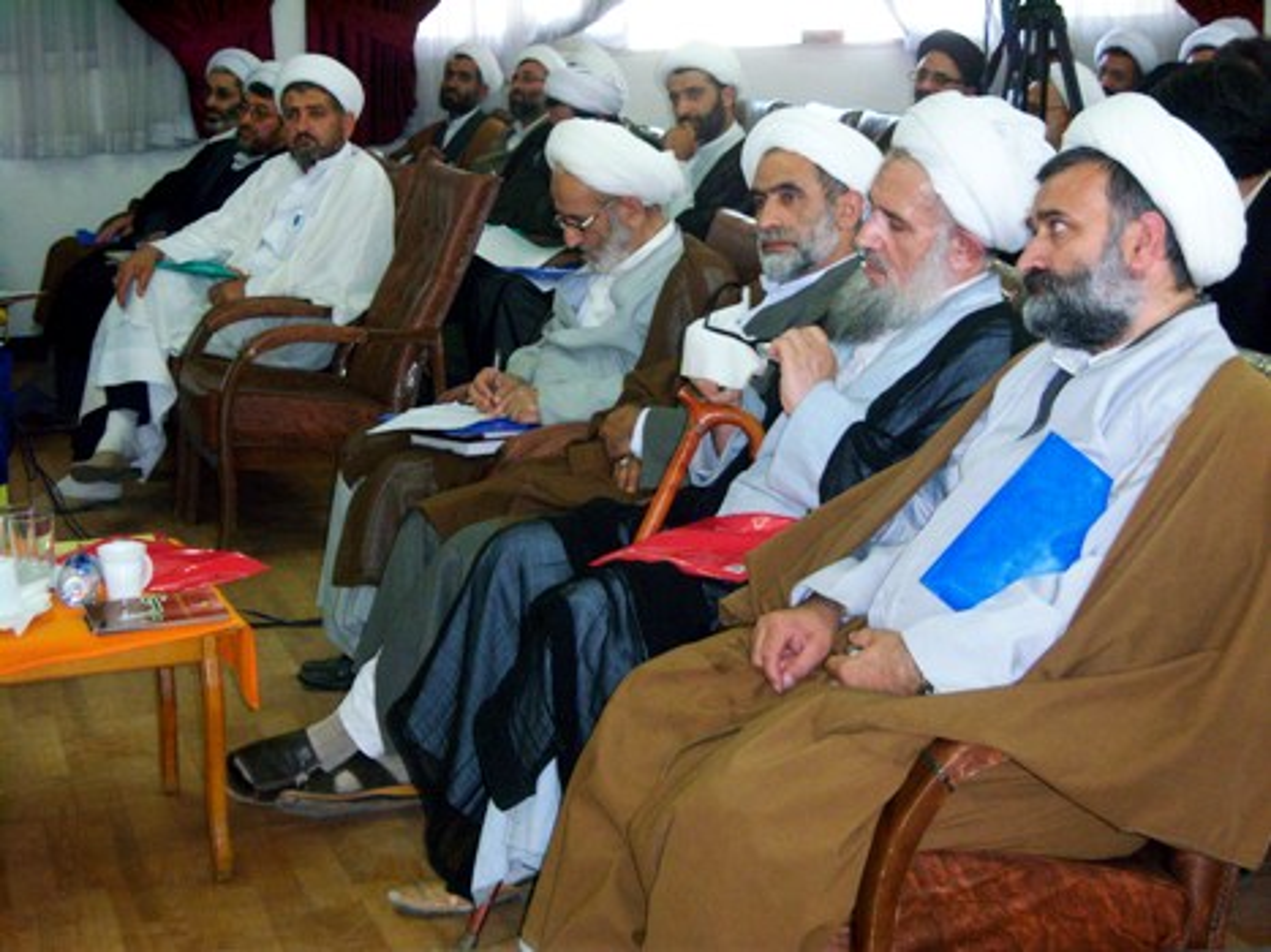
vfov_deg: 21.9
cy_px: 476
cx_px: 636
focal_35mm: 67
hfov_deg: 29.0
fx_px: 2459
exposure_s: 1/80
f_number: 4
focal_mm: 14.1
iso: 200
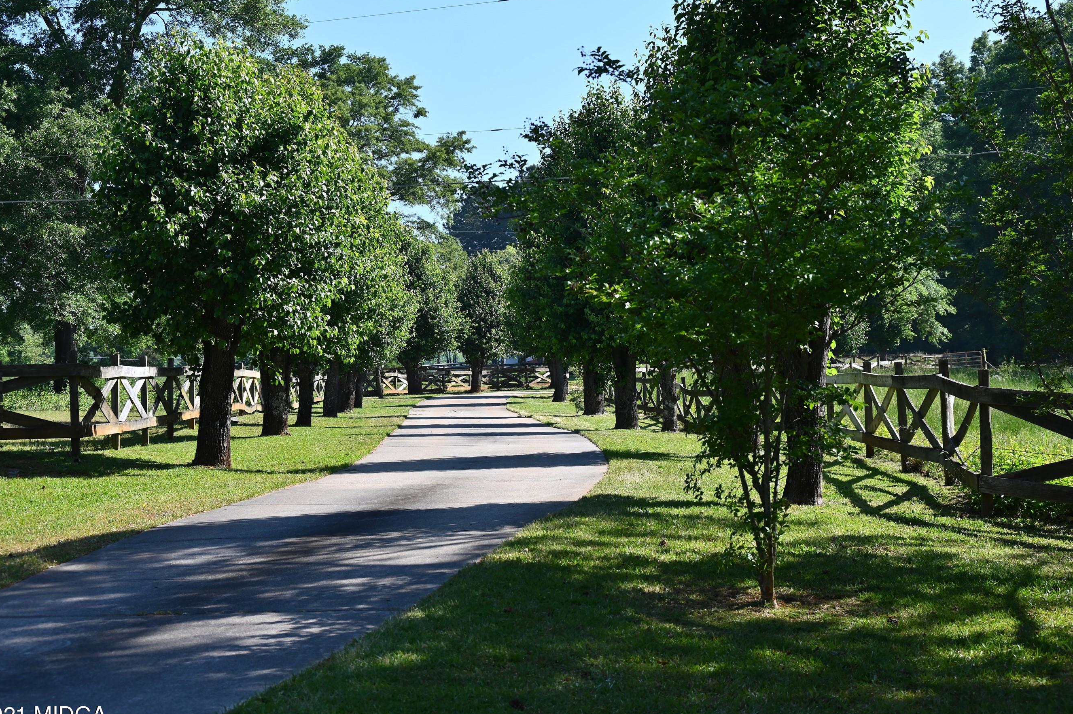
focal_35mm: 69
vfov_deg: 19.7
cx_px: 566
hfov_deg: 29.3
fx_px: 2055
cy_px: 346
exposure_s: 1/400
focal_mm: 61
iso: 100
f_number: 6.3
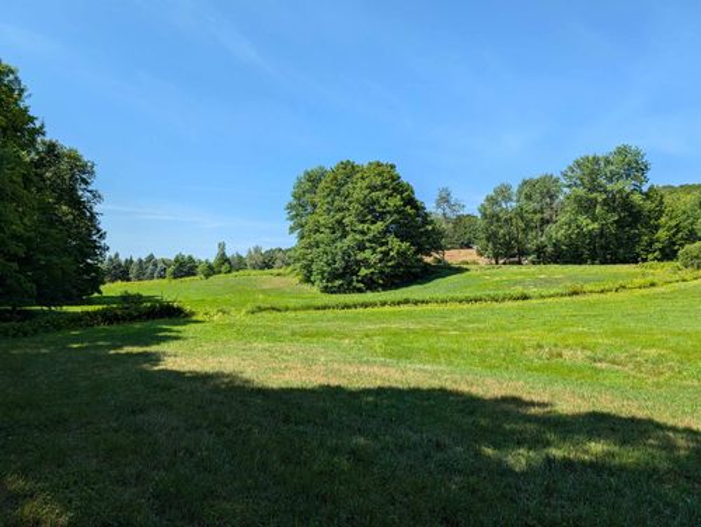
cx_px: 350
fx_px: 486
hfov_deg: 71.5
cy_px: 264
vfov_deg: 56.9
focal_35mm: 24
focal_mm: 6.9
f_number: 1.68
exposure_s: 1/867
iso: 21
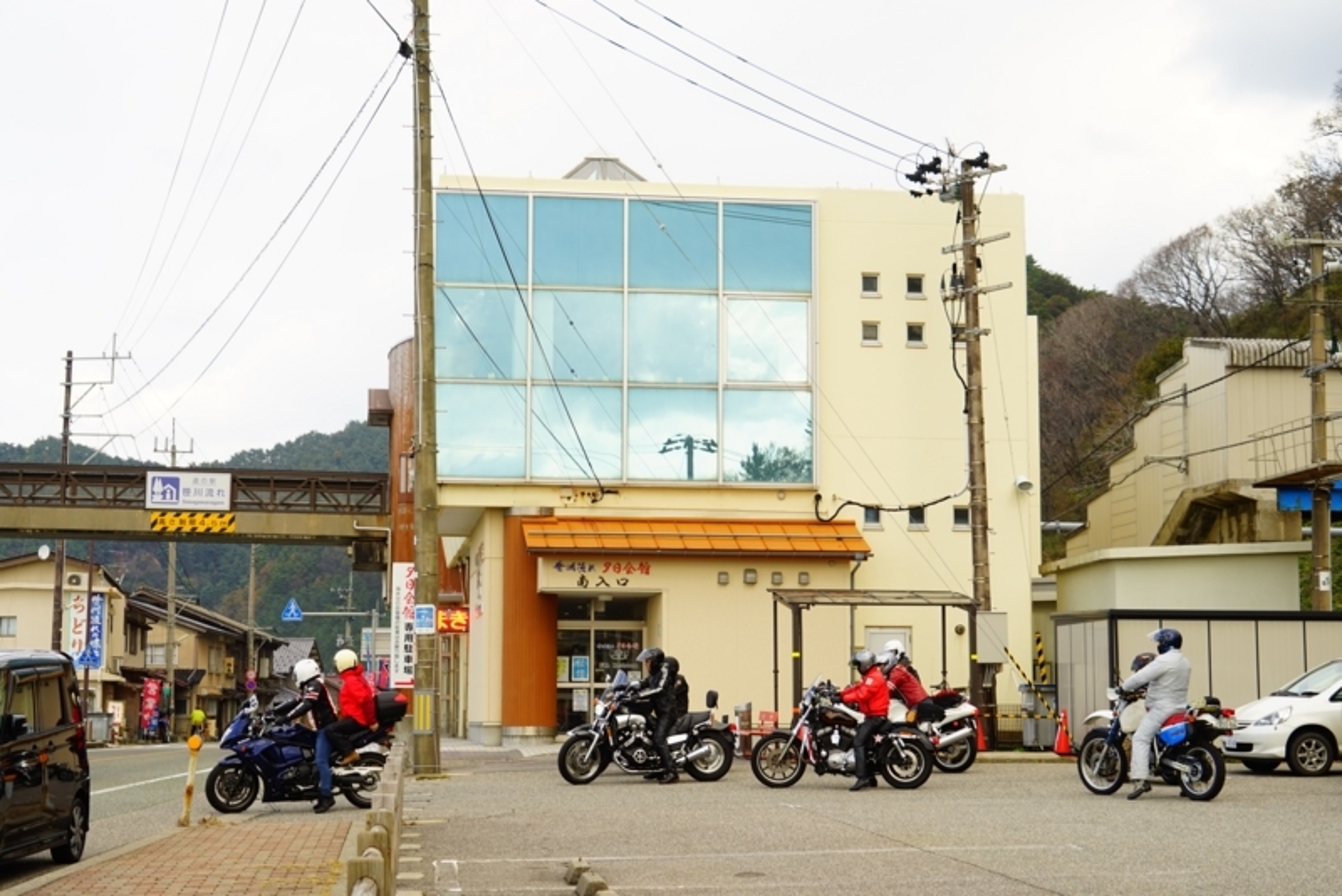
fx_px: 2014
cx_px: 671
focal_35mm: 54
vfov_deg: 25.1
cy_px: 448
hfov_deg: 36.9
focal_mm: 54
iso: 100
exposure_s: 1/80
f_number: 6.3
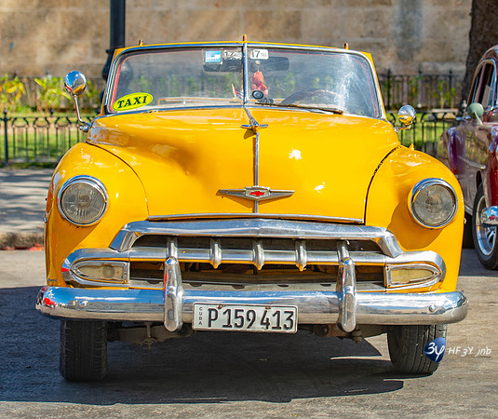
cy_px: 153
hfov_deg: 14.1
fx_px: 2007
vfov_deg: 11.9
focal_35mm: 133
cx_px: 306
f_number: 5
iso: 100
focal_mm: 78
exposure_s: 1/320
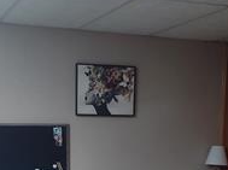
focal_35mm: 78
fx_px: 513
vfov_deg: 18.0
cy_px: 201
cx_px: 111
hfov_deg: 25.1
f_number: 1.8
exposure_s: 1/60
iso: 631
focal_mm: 5.56
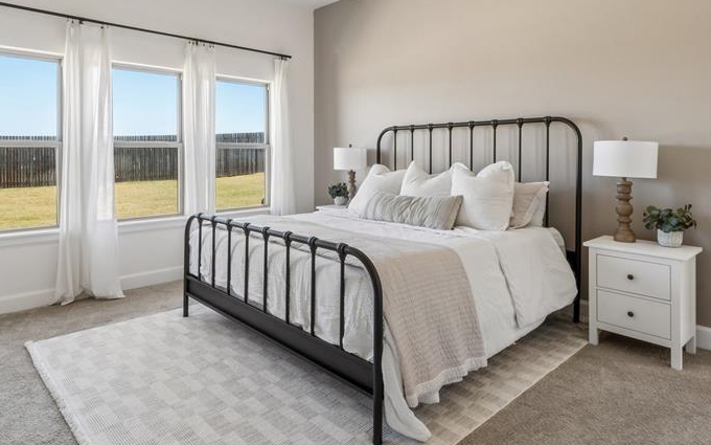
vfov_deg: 52.1
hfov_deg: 77.1
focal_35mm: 23
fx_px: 446
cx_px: 332
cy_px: 152
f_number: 20
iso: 200
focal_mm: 10
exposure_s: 1/13
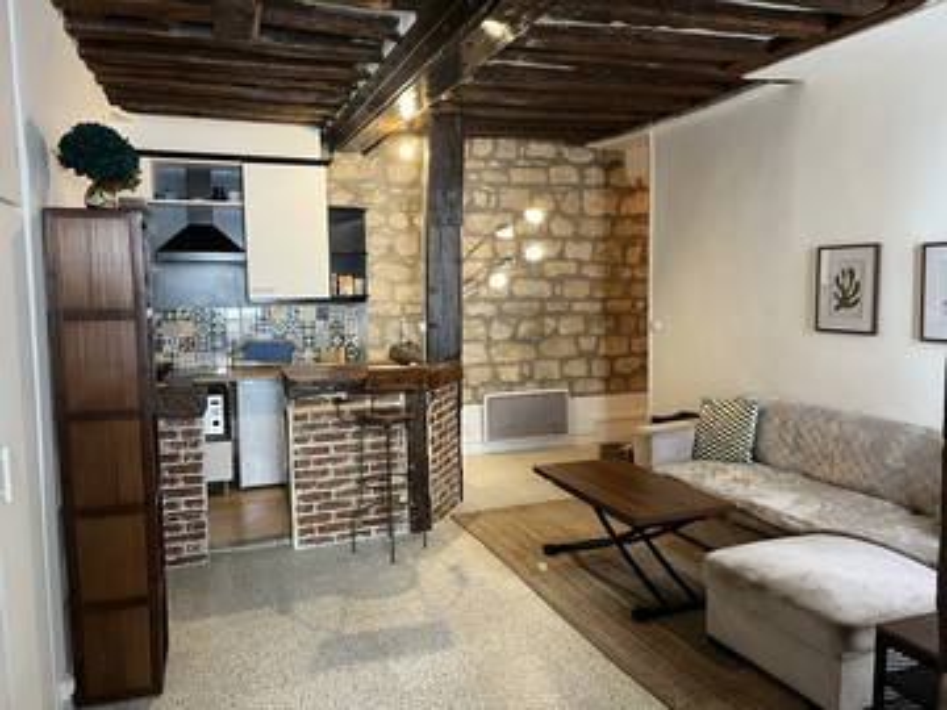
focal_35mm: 26
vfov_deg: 53.1
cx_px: 474
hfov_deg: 67.3
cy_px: 355
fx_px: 711
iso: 200
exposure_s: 1/50
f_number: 1.6
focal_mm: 5.1
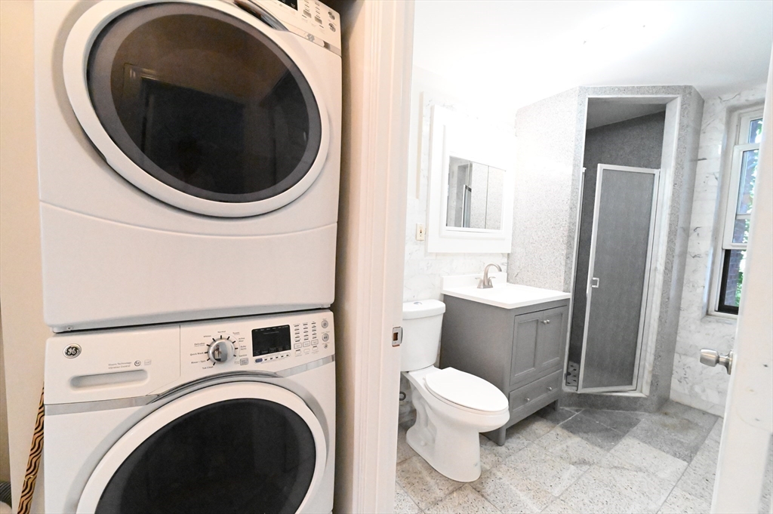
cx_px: 386
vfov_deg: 81.1
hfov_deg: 104.3
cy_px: 257
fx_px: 300
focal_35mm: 14
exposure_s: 1/800
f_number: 7.1
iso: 51200
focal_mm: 14
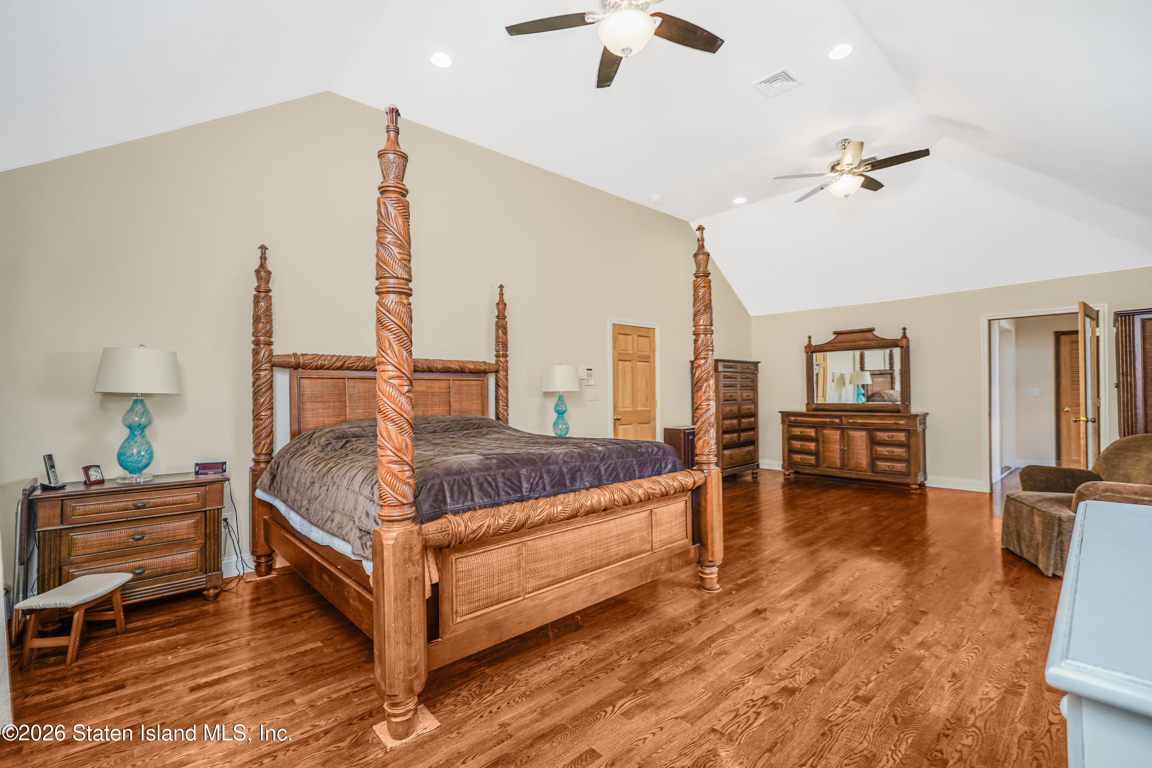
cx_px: 576
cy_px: 384
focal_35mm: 16
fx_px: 512
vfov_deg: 73.7
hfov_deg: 96.7
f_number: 4
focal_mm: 16
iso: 50
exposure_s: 1/20
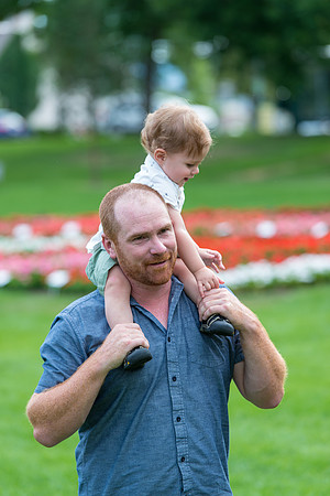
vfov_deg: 12.1
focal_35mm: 170
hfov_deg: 8.1
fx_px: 2337
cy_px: 248
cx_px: 165
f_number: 4.5
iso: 200
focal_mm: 170
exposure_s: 1/200
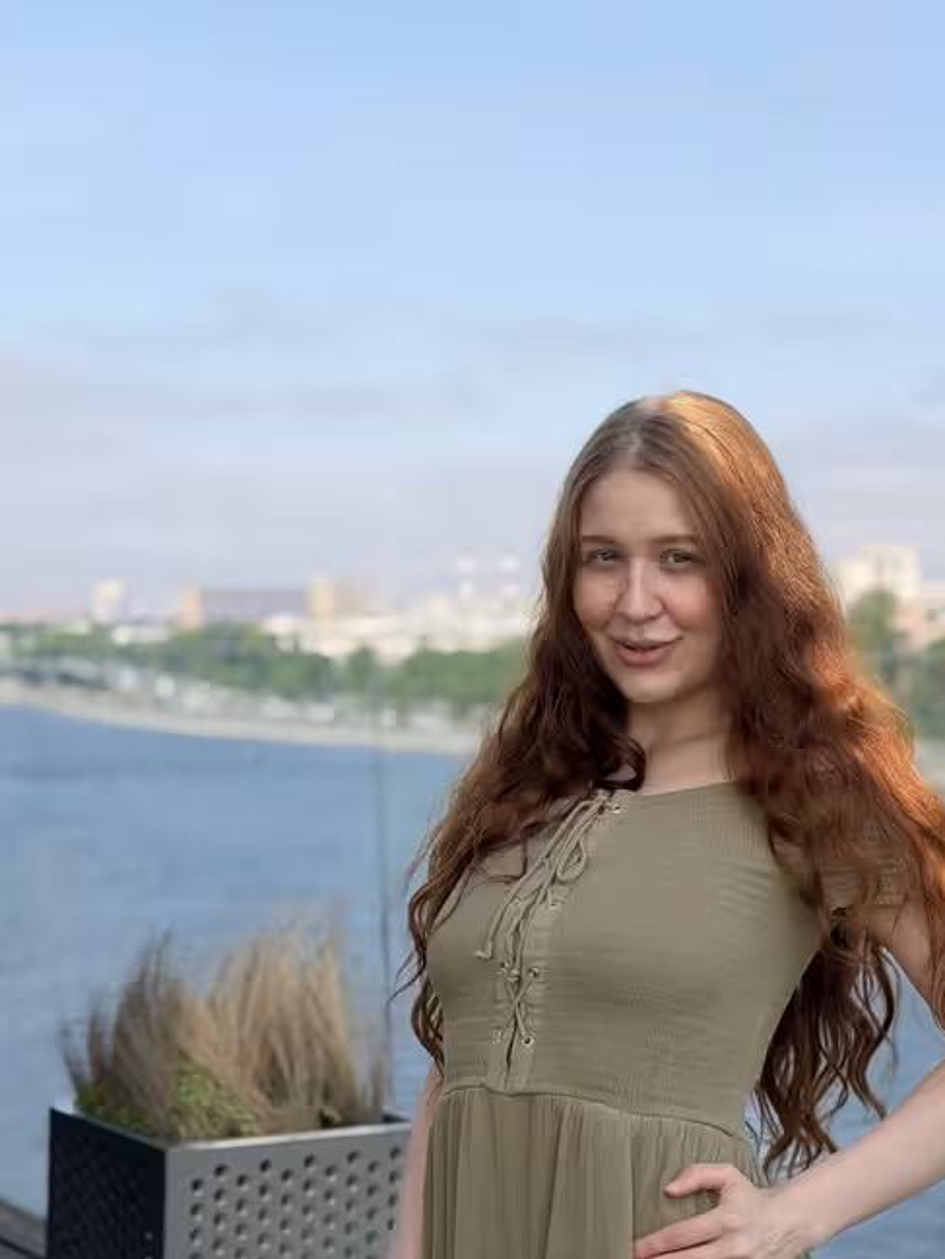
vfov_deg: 27.3
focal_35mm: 71
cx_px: 660
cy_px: 795
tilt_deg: -3.8
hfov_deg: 20.6
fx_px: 2584
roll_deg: +1.2
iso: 64
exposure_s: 1/4587
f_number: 1.78
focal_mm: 6.76
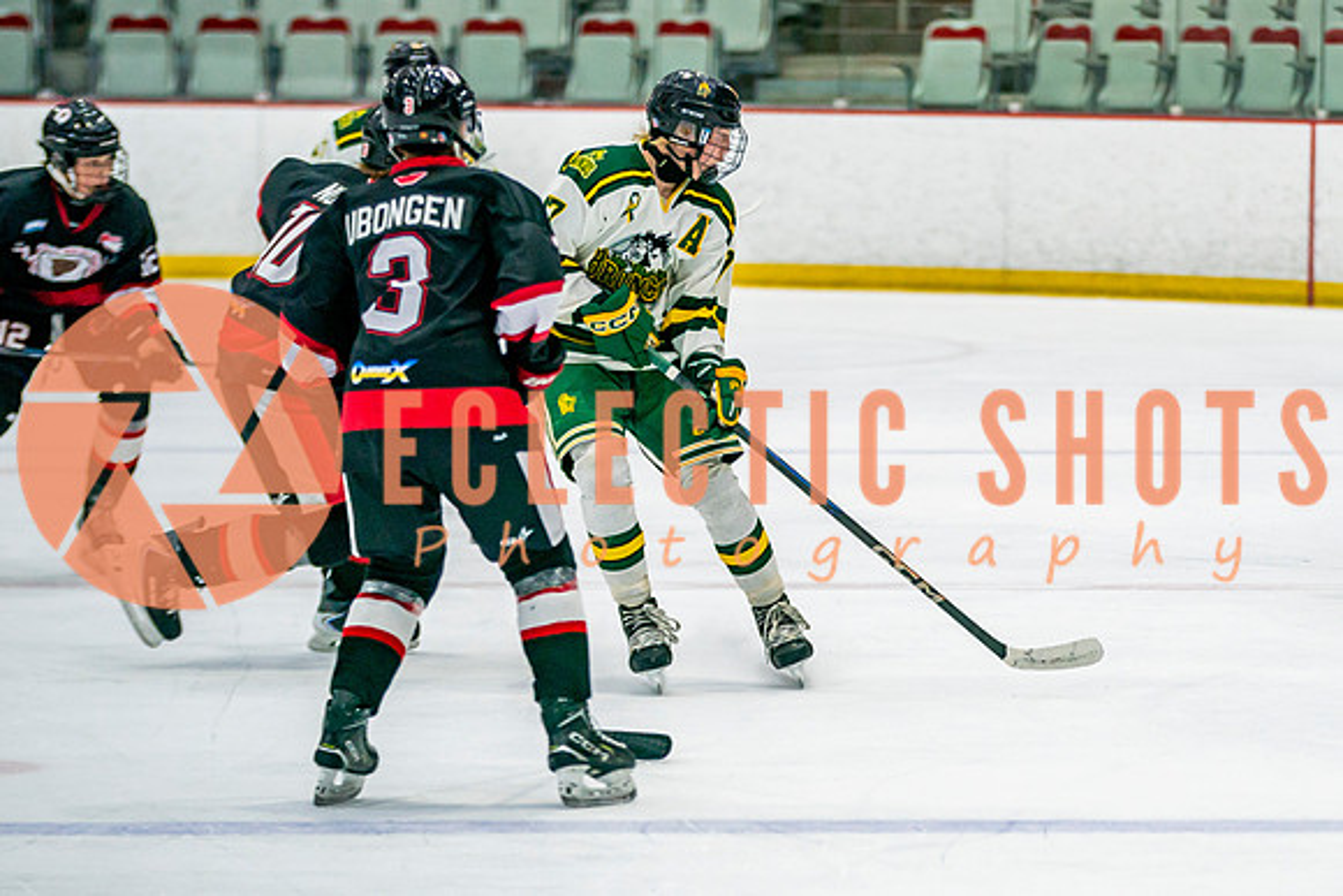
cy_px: 458
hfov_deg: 7.9
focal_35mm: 260
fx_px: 9699
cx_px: 1104
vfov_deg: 5.3
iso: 640
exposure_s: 1/640
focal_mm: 145
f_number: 2.8
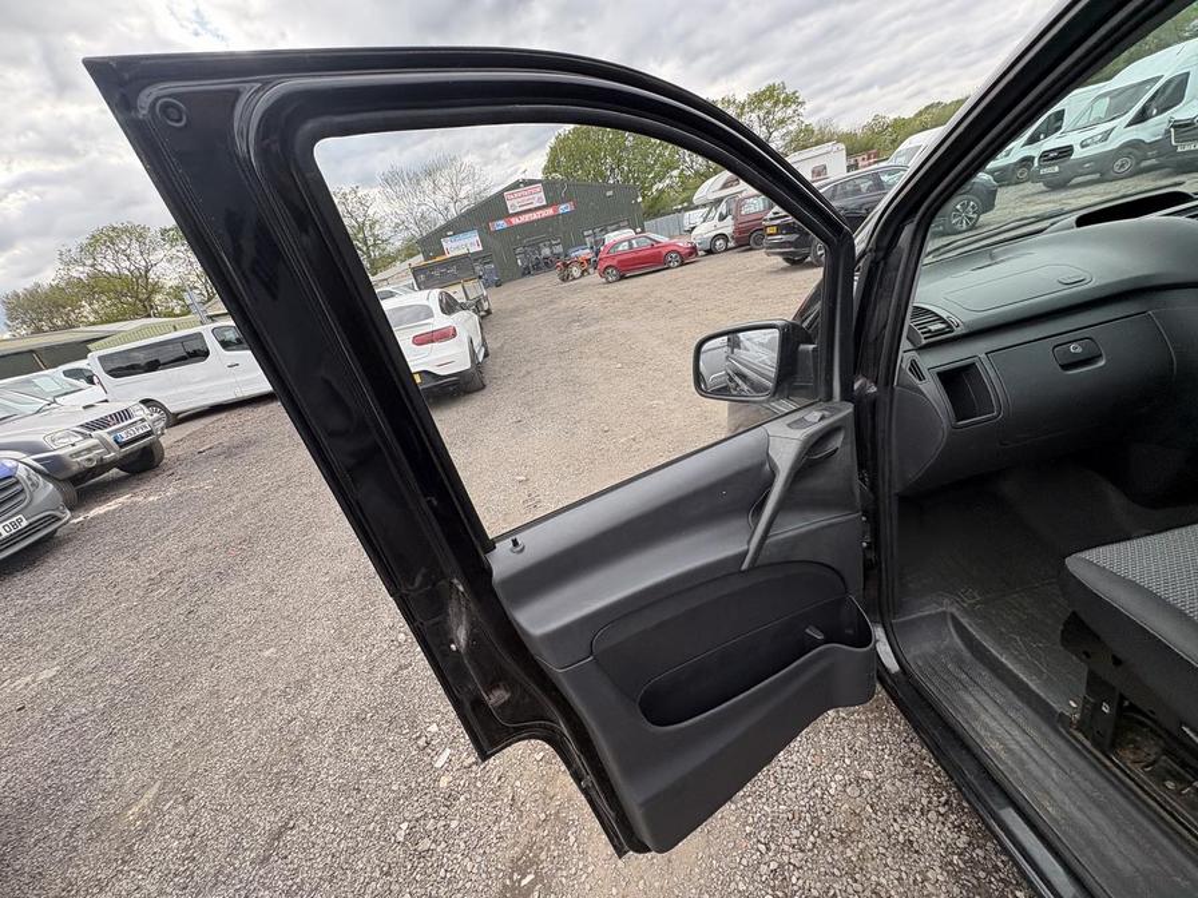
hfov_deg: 102.1
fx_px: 485
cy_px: 449
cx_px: 599
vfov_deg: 85.7
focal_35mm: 14
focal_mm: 2.22
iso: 40
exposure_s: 1/254
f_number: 2.2
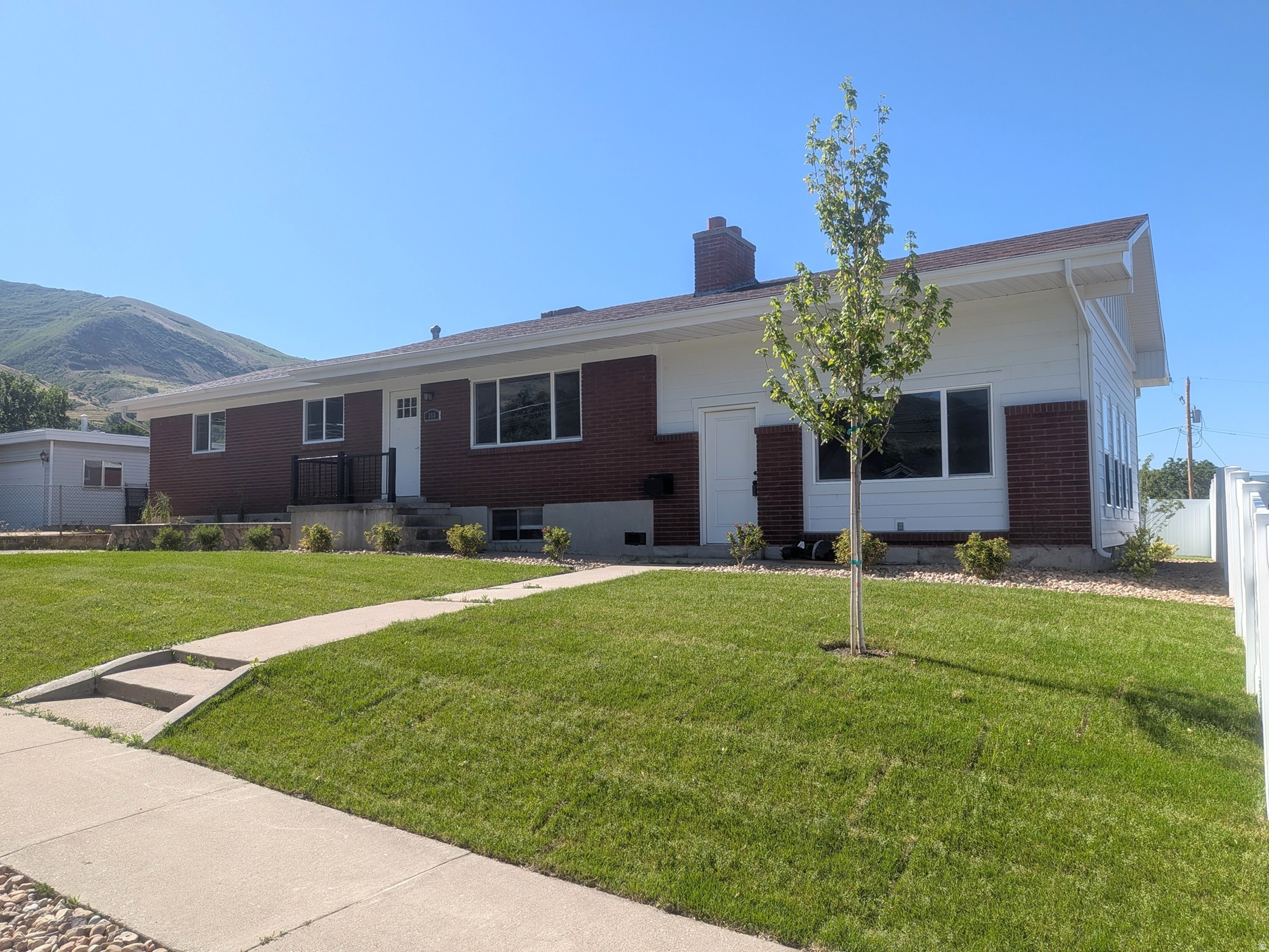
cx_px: 634
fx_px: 880
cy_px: 476
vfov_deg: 56.8
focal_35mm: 24
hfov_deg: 71.6
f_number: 1.7
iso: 32
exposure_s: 1/1577
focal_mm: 4.53
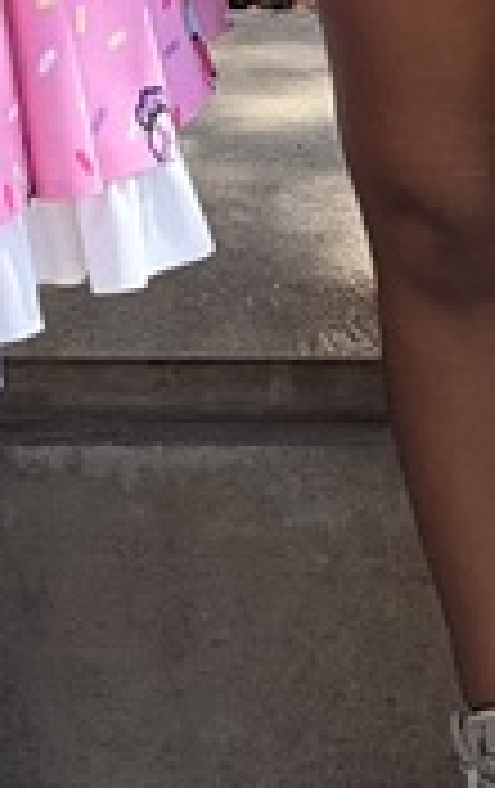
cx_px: -140
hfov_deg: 4.4
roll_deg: +0.7
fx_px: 6384
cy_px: -653
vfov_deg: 6.9
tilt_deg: -9.2
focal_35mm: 297
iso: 80
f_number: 1.78
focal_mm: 6.76
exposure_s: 1/2494
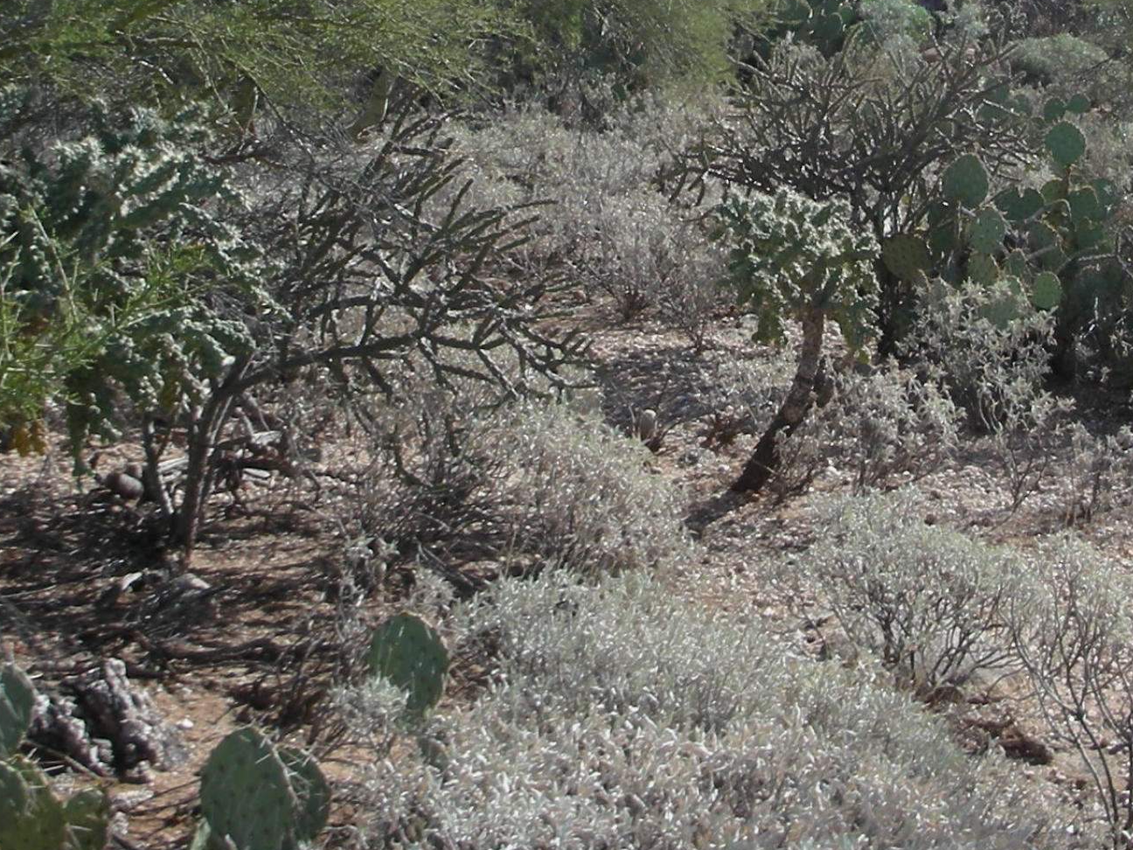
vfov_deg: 17.7
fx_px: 2651
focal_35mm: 81
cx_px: 643
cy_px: -37
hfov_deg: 24.1
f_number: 8.5
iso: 50
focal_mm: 5.8
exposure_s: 1/90.8
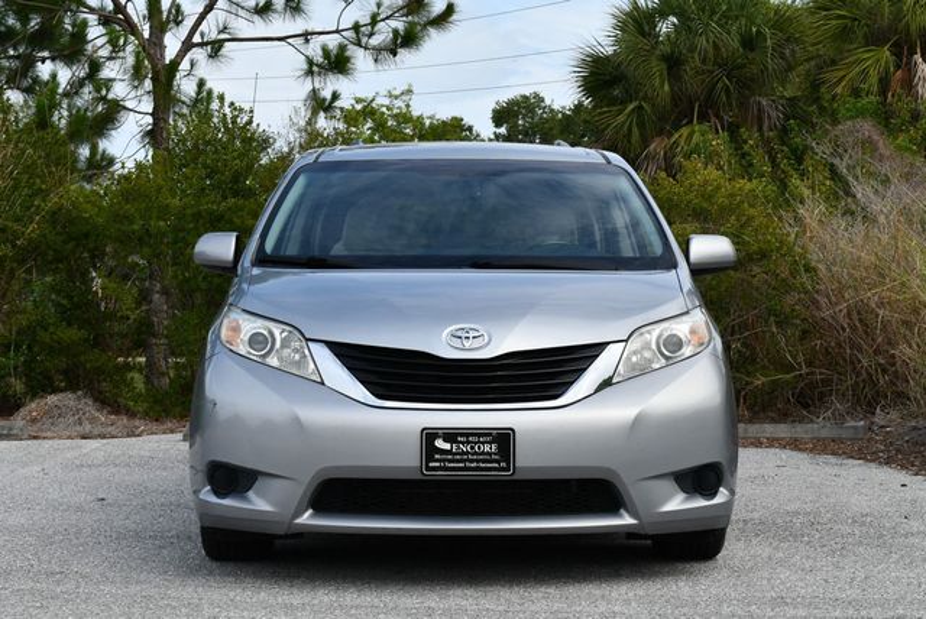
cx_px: 463
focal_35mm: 68
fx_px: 1751
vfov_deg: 20.1
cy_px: 310
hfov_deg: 29.6
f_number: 8
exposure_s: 1/250
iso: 200
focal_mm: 34
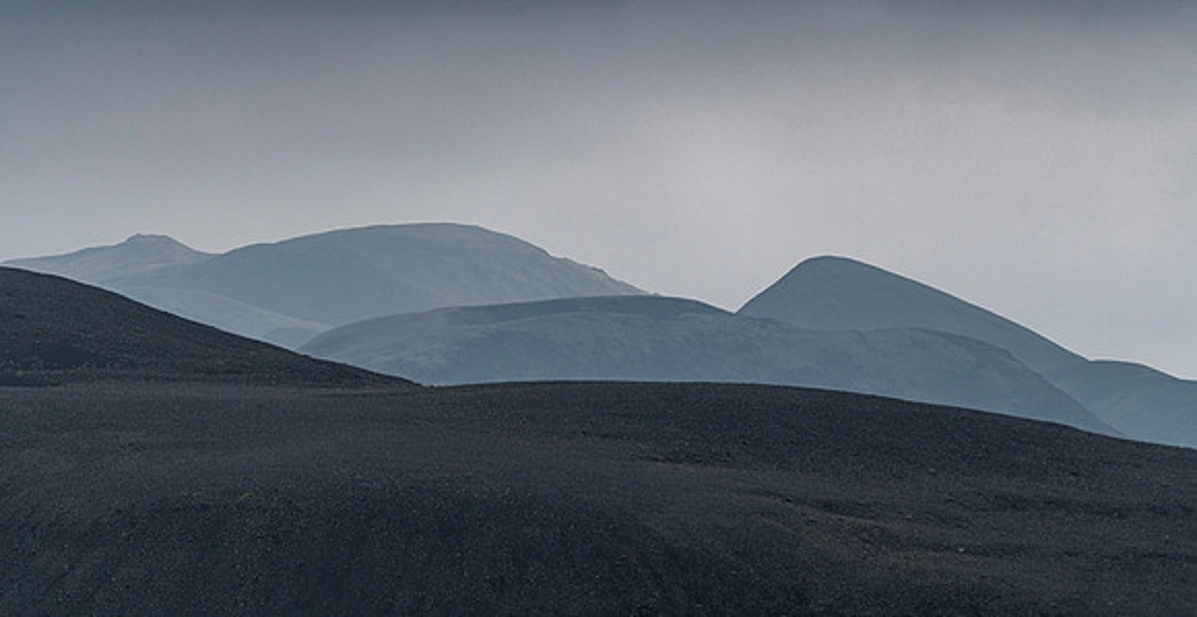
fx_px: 13247
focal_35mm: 426
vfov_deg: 2.7
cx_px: 619
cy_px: 217
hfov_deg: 5.2
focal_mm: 385
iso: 400
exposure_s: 1/2000
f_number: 6.3
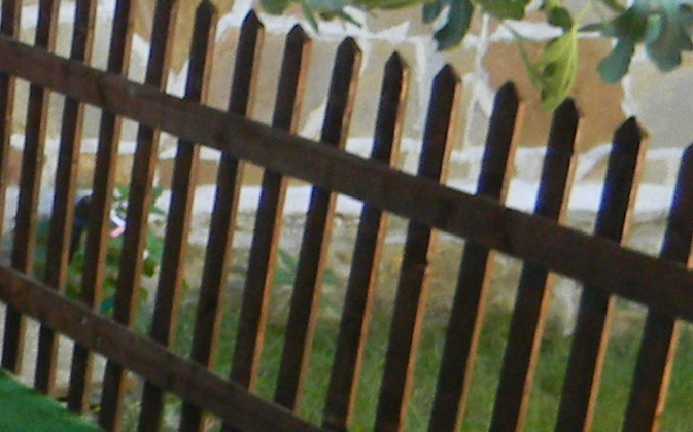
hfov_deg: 13.1
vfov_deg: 9.1
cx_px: -563
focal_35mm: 144
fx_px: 2719
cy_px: 226
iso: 136
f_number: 3.5
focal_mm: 5
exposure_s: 1/30
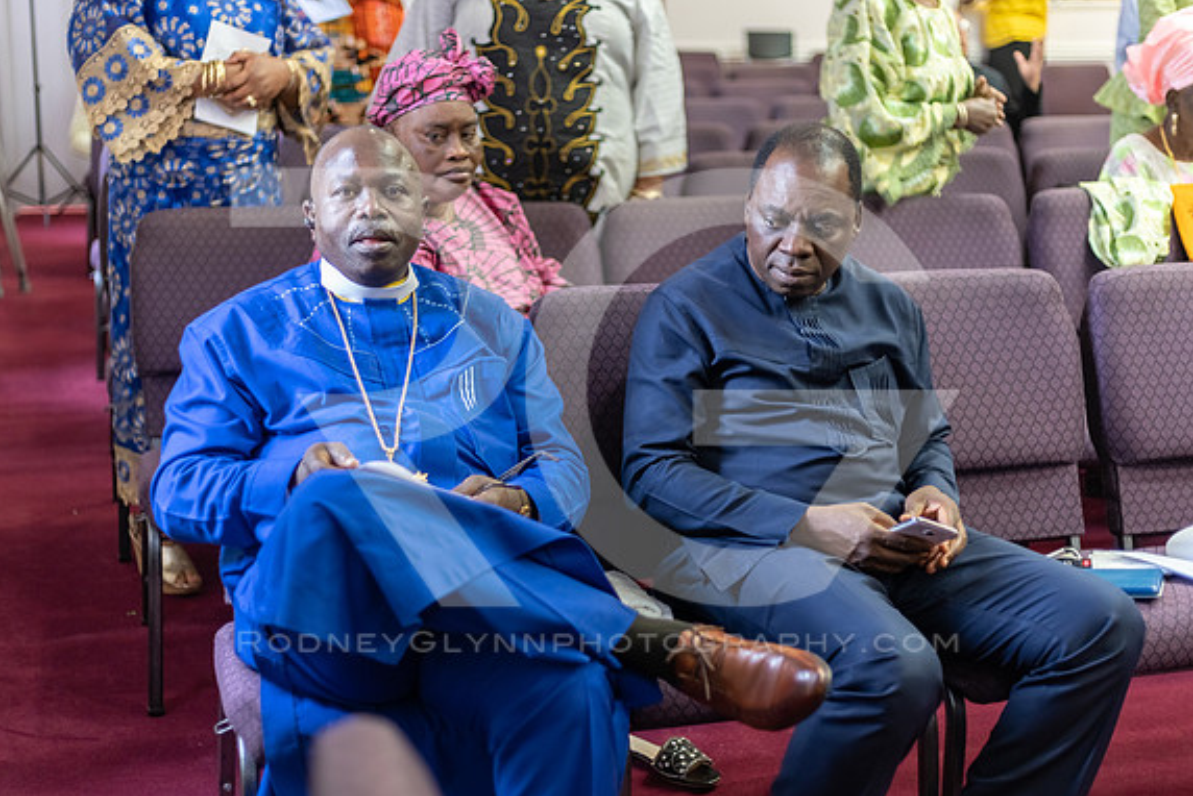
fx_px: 1757
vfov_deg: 25.5
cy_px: 392
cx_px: 569
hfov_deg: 37.5
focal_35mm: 53
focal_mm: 50
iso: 640
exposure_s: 1/100
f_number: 1.8
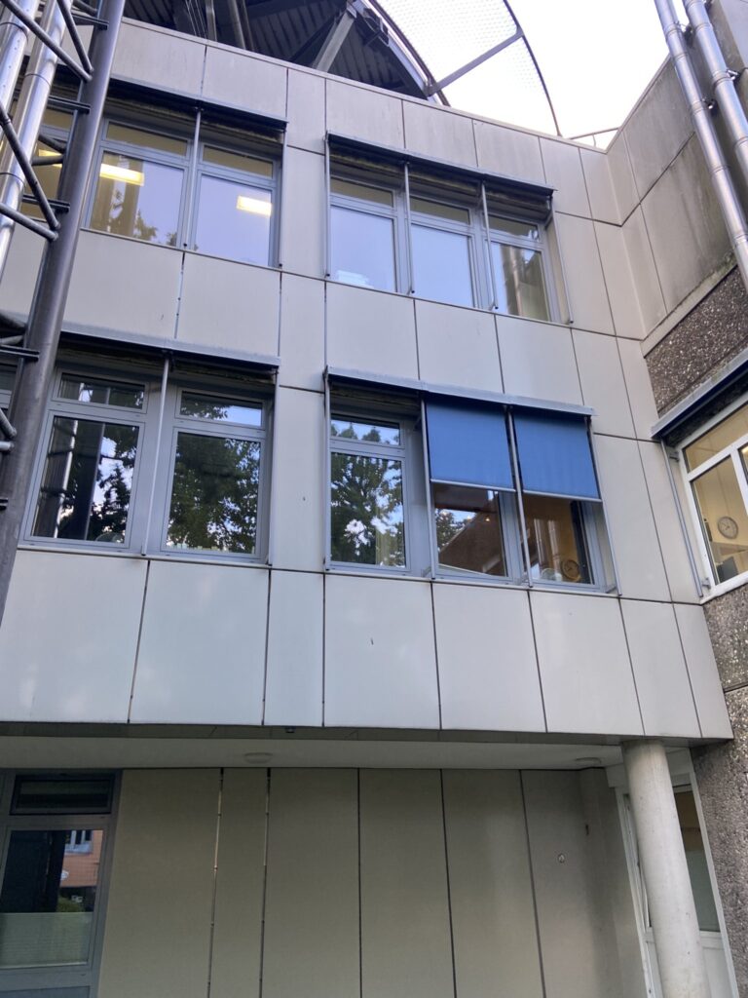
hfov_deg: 53.1
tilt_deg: +24.3
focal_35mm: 26
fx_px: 749
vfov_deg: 67.3
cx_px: 374
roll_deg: +3.2
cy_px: 499
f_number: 1.8
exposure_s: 1/121
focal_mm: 4.25
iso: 80
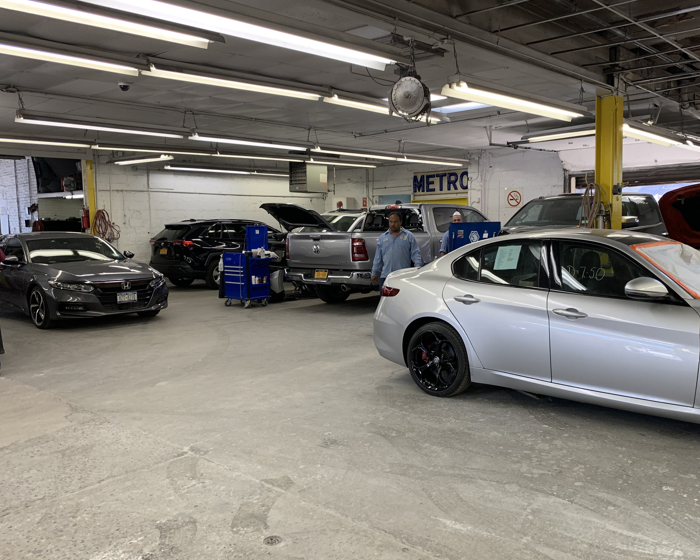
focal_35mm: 31
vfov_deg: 47.1
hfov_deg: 56.9
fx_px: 642
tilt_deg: -3.7
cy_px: 300
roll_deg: +0.1
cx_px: 409
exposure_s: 1/121
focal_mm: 4.25
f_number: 1.8
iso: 100
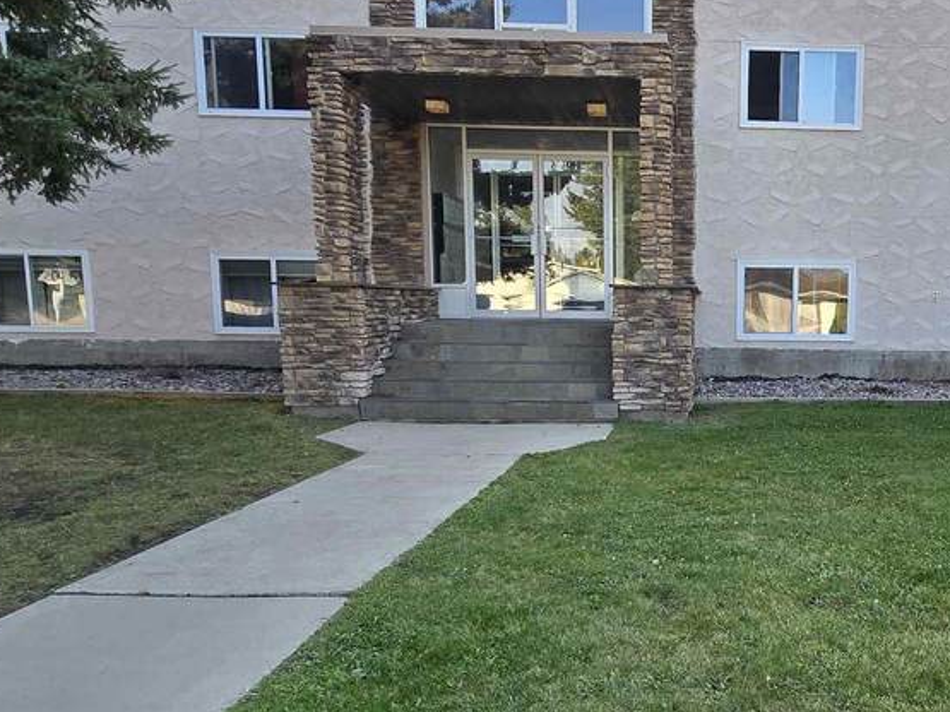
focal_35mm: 30
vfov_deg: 46.4
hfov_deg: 56.2
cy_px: 442
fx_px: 823
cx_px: 741
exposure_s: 1/484
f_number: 2.2
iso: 50
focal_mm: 2.2
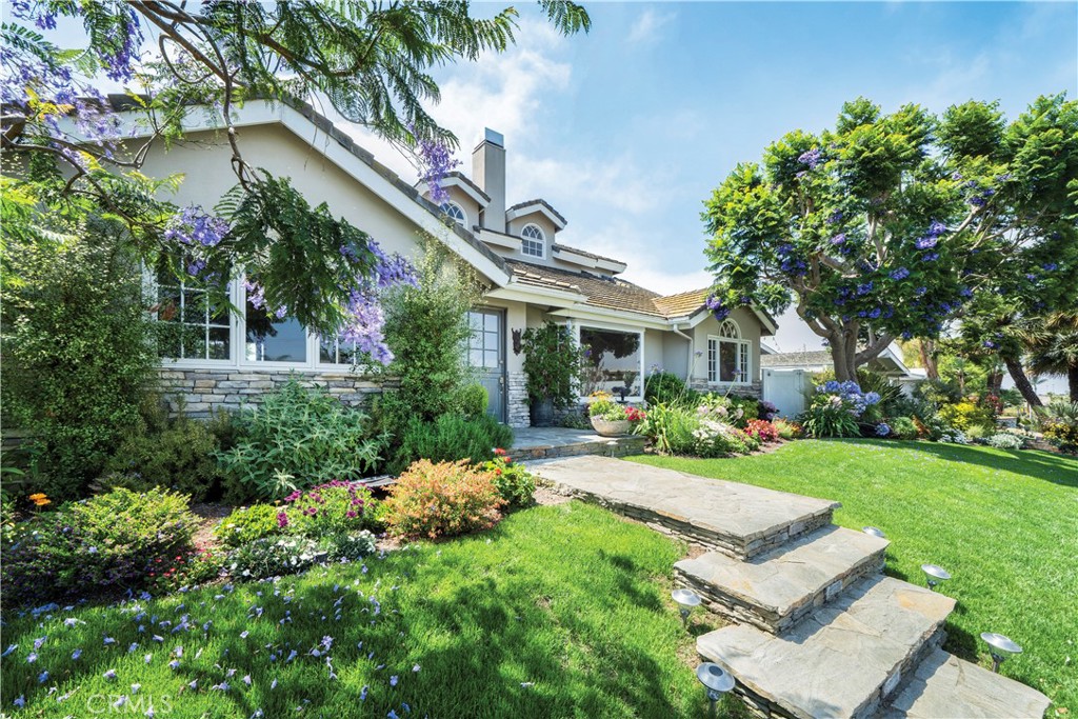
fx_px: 389
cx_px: 539
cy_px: 360
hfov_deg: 108.3
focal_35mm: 13
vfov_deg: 85.4
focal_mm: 13
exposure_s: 1/80
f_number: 10
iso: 400
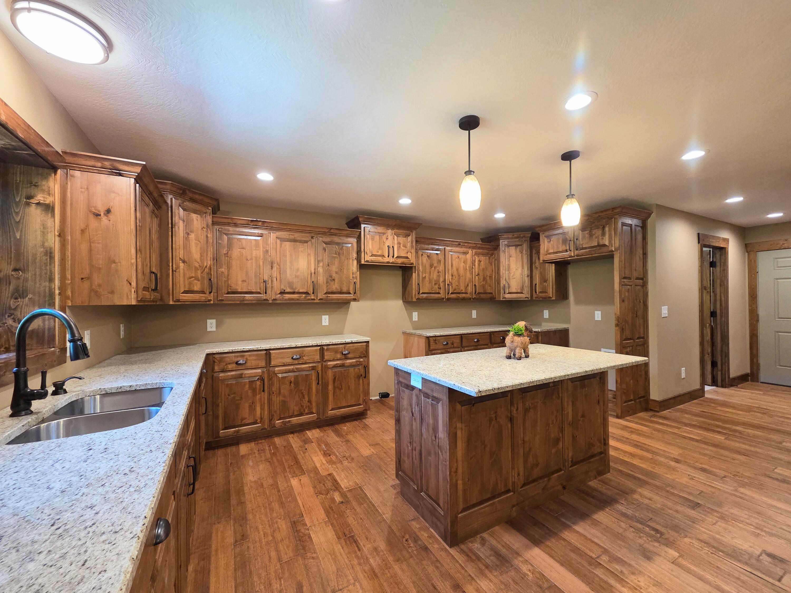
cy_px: 296
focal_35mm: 13
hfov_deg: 106.2
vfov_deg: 89.9
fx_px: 297
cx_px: 396
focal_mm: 2.2
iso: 250
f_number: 2.2
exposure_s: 1/60
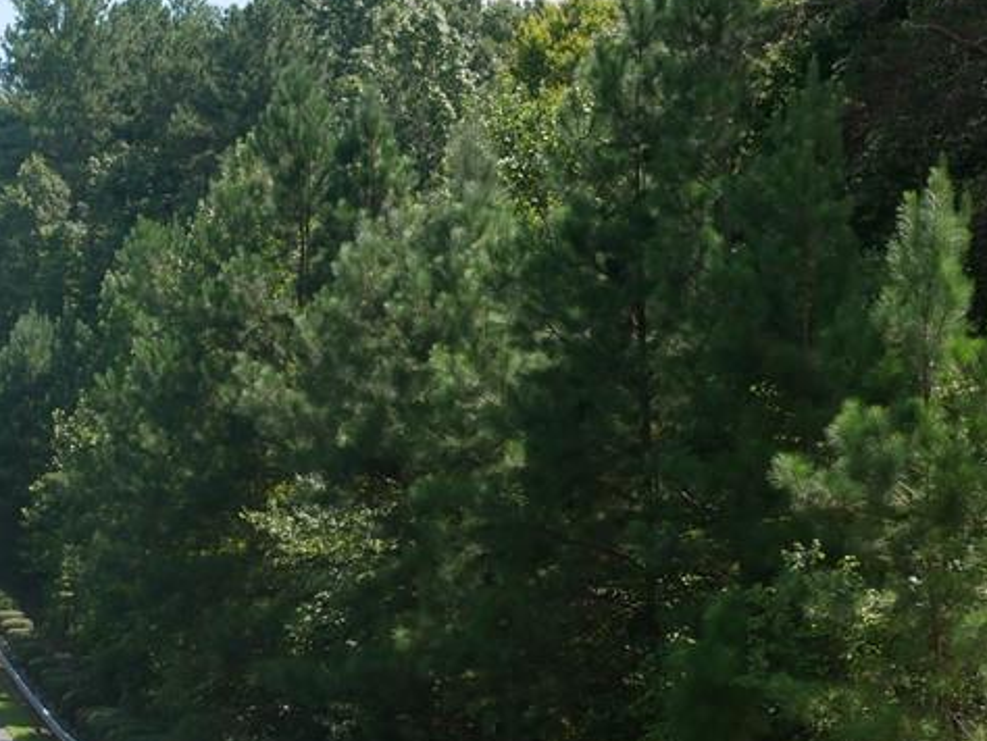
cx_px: 28
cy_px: 606
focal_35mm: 95
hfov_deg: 20.1
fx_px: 2710
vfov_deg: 15.5
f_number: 8
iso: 200
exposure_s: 1/250
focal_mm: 22
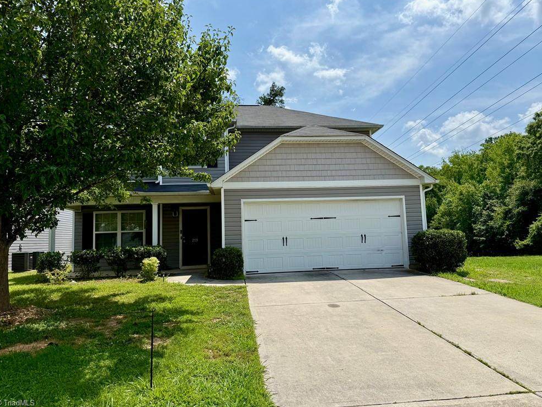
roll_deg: +2.4
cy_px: 196
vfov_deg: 54.9
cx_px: 277
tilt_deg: +5.6
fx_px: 391
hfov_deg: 69.4
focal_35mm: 25
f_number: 1.78
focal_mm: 6.76
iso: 80
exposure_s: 1/7353
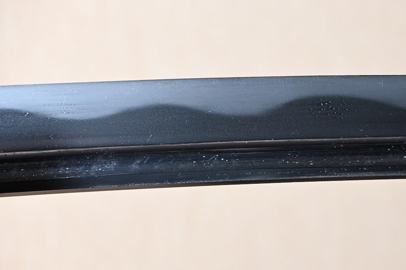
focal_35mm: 203
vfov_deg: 6.8
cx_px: 278
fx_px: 2286
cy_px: 167
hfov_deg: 10.1
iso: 100
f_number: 5.6
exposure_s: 1/1.6
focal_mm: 91
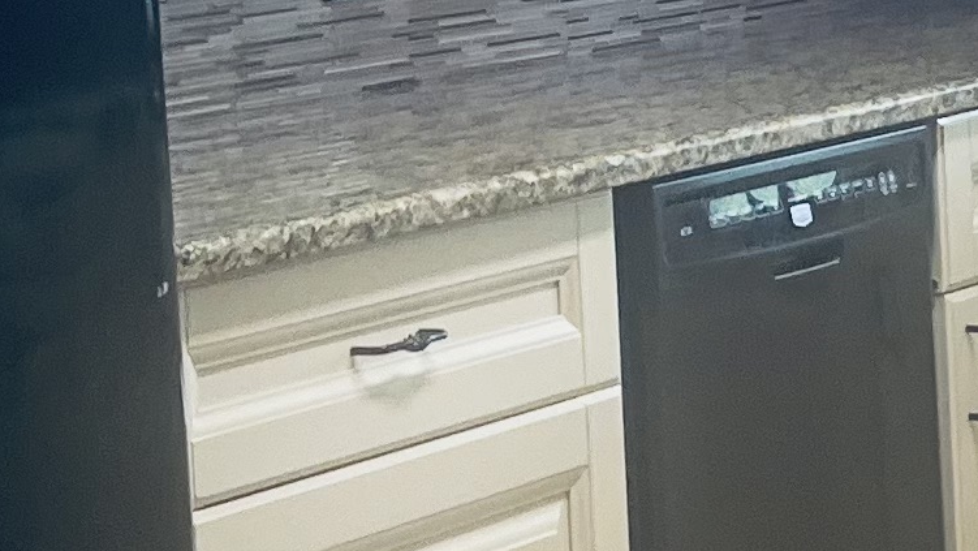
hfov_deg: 14.1
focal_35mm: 152
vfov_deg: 7.9
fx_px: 3943
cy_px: -116
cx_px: 724
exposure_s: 1/120
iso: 100
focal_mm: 5.1
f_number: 1.6
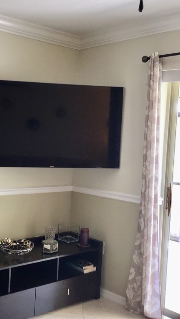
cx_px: 34
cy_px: 162
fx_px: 390
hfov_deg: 25.5
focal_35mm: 46
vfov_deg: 44.6
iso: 64
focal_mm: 3.3
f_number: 2.4
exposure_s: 1/30
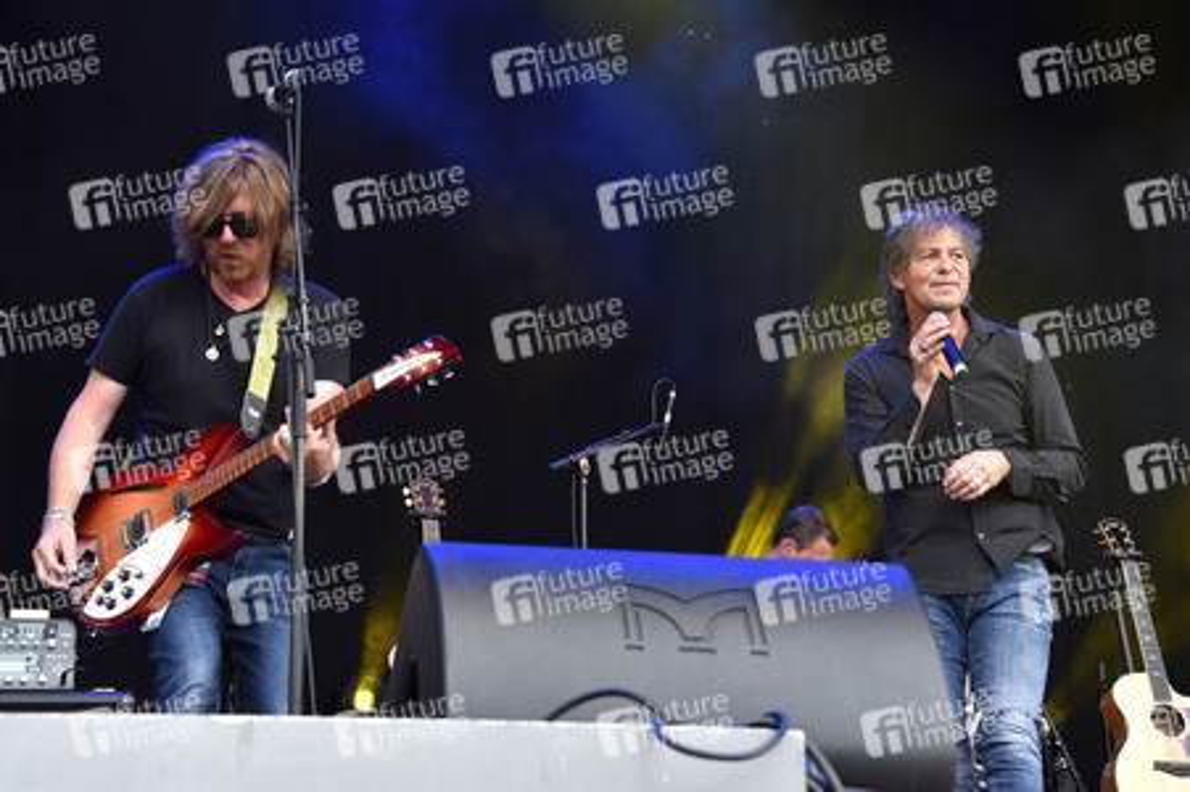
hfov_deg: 26.0
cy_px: 396
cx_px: 595
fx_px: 2576
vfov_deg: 17.5
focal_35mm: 78
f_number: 6.3
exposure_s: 1/250
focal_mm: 78
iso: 1000
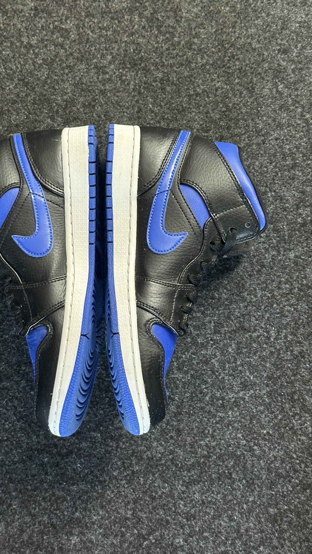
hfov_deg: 22.5
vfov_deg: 39.2
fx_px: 779
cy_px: 275
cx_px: 104
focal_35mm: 53
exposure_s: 1/33
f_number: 1.78
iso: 400
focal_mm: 6.86
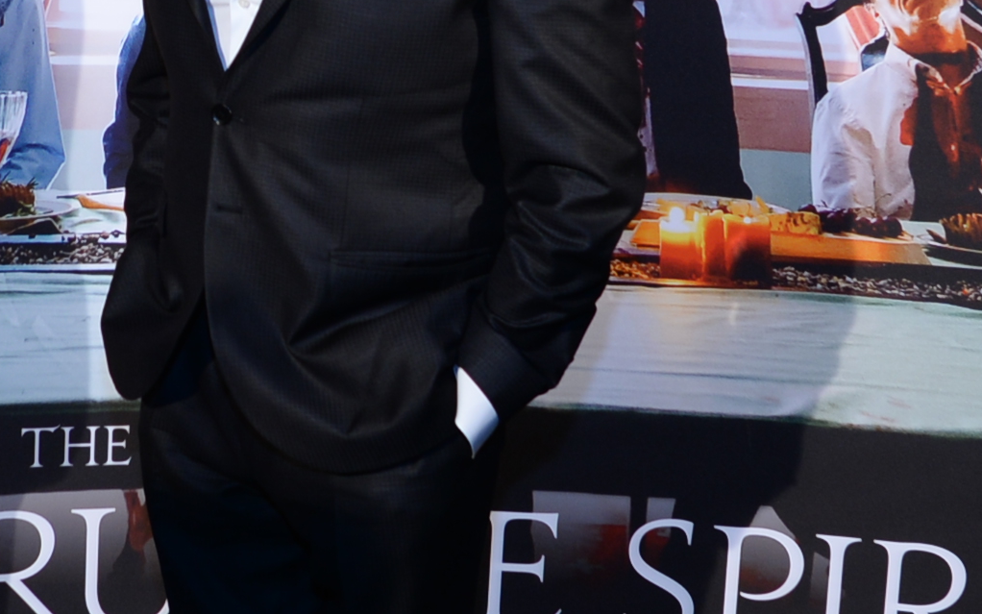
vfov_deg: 14.4
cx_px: 308
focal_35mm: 90
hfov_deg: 22.9
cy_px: 72
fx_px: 2409
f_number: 3.5
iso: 250
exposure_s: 1/80
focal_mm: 20
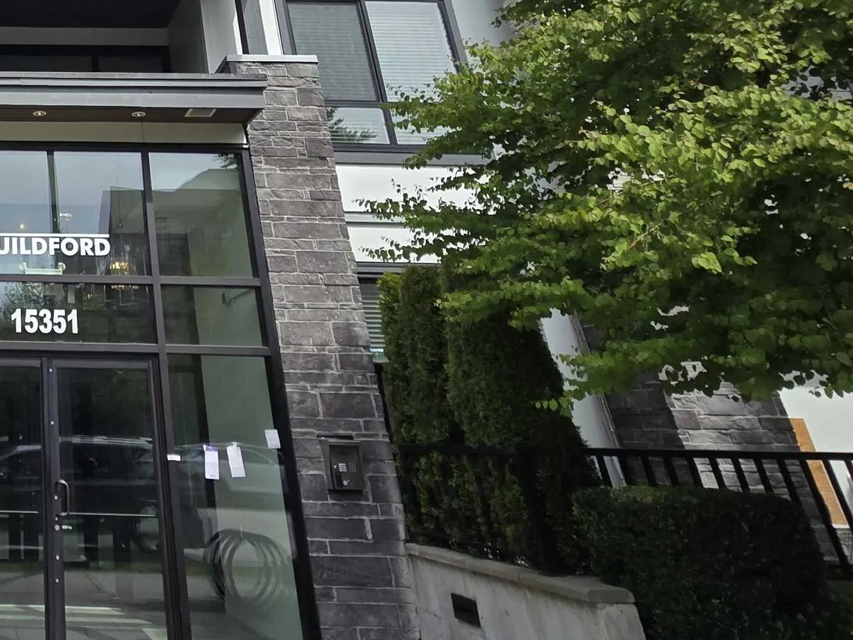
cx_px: -58
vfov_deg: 42.0
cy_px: 37
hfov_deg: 46.5
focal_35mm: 30
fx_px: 739
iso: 50
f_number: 2.2
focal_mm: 2.2
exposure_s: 1/1563
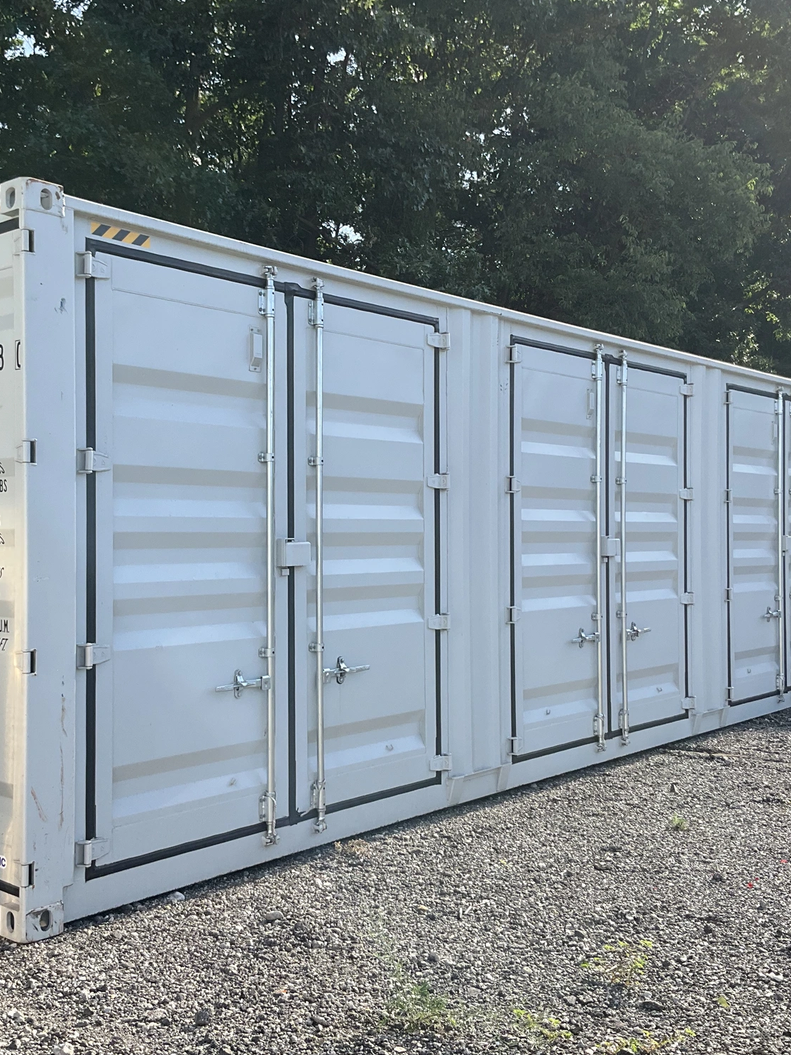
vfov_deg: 47.9
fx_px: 1188
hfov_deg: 36.8
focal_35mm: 39
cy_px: 526
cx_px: 343
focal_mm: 3
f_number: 1.8
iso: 25
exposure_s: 1/898
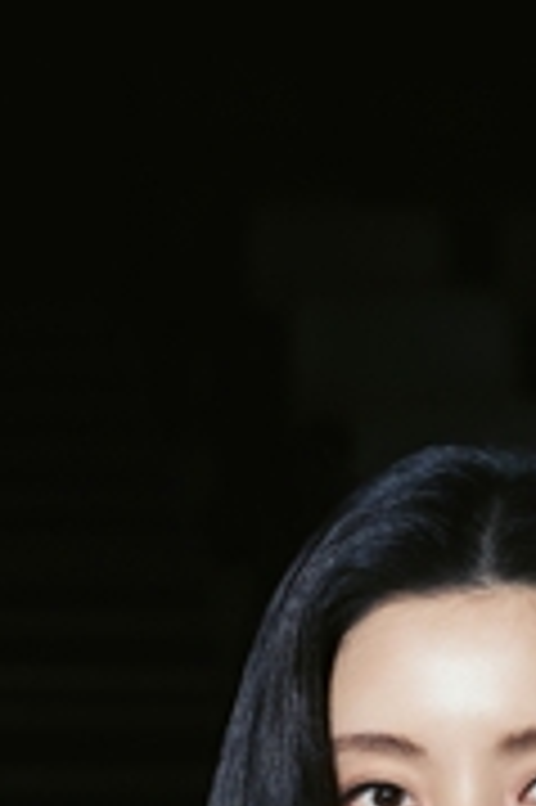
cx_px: 590
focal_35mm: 235
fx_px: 5258
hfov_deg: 5.8
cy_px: 1252
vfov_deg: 8.5
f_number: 5
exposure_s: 1/160
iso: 800
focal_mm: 70
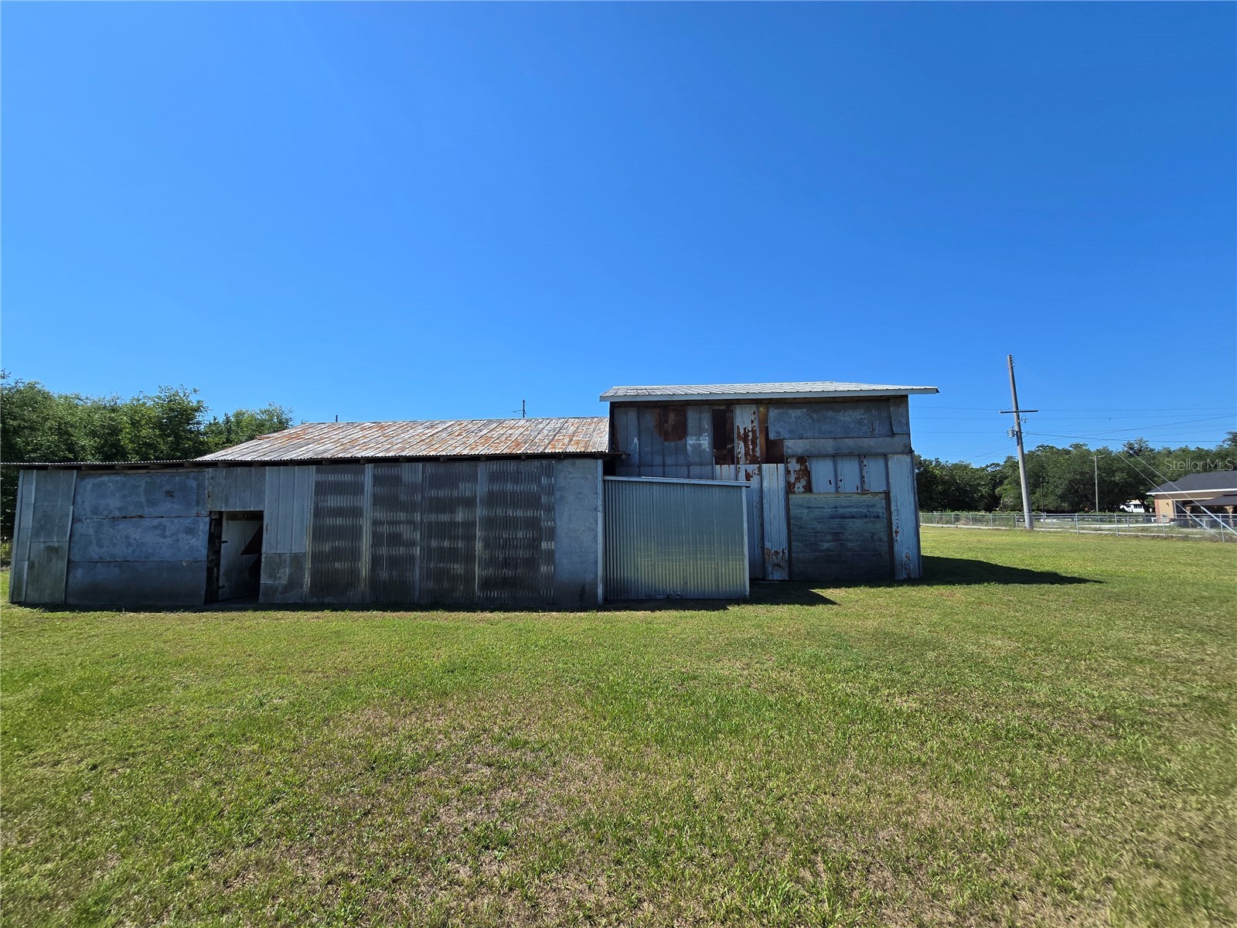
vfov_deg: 89.9
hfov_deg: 106.2
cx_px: 618
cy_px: 464
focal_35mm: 13
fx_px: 465
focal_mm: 2.2
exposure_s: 1/2579
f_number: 2.2
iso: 50
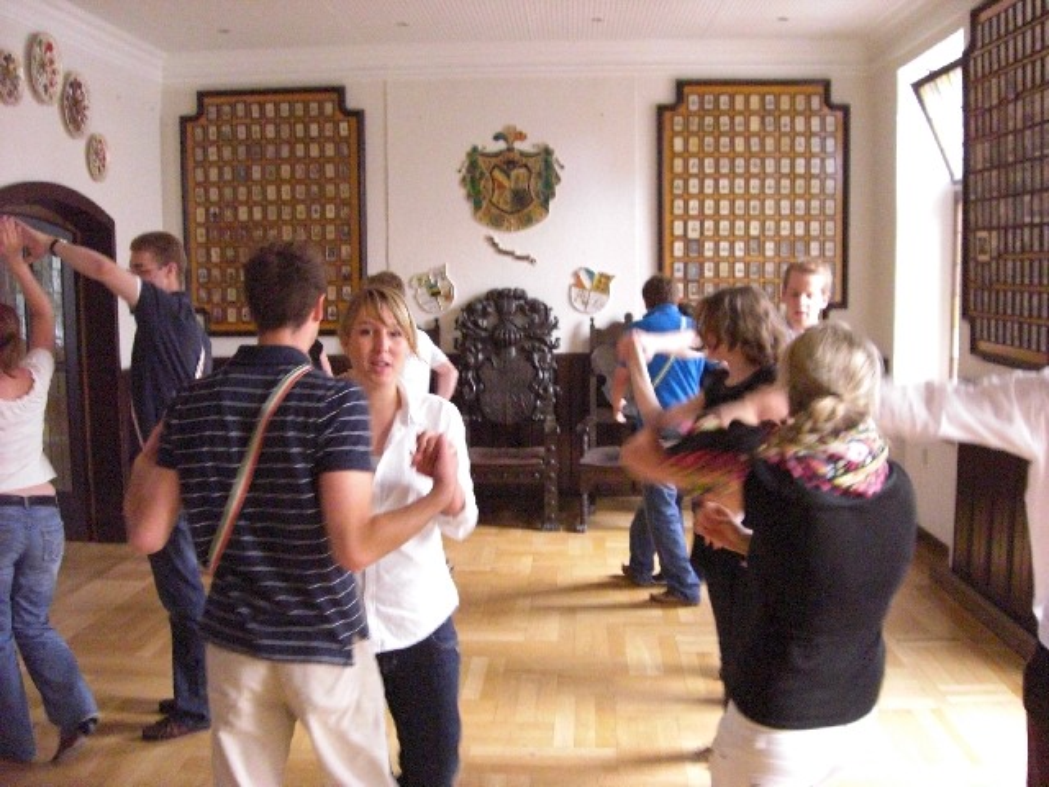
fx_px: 1152
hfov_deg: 49.0
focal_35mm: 38
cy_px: 394
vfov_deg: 37.7
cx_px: 524
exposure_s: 1/60
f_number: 2.7
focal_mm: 6.2
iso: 800
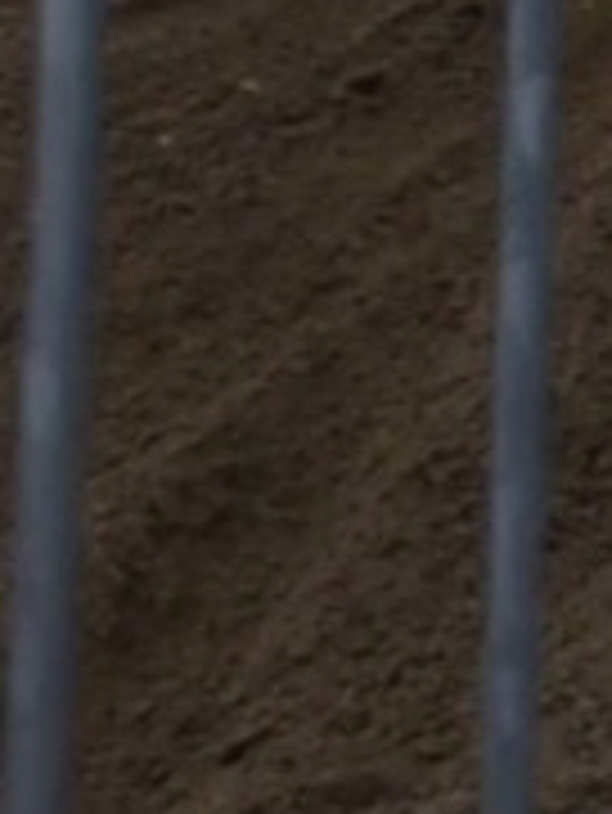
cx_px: 956
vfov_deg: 10.7
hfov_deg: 8.8
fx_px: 3861
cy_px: -989
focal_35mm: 164
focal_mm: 4.15
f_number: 2.2
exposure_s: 1/2198
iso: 25
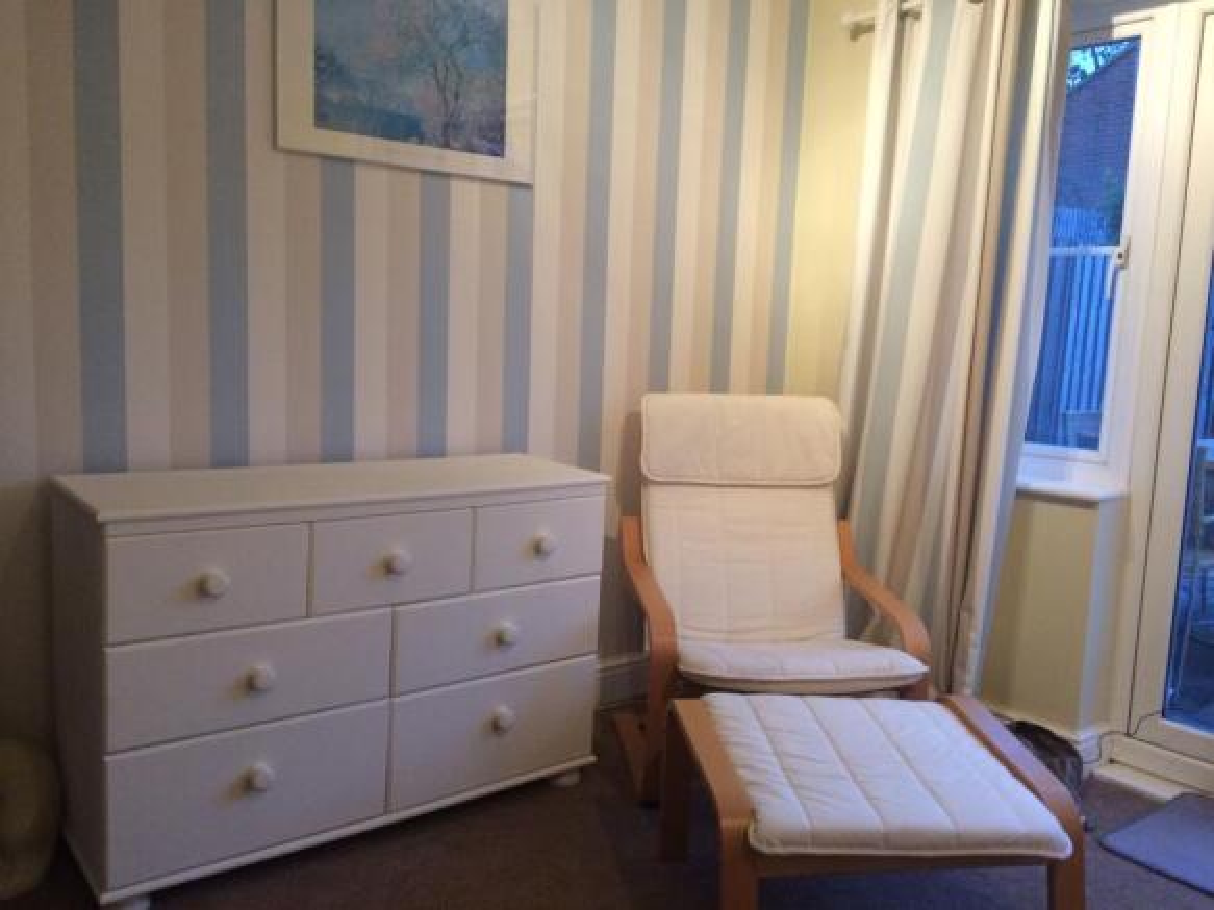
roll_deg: -3.1
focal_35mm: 29
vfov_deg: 48.2
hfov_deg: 61.7
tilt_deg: -8.1
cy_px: 455
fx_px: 1017
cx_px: 607
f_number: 2.2
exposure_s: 1/33
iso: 250
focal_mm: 4.15
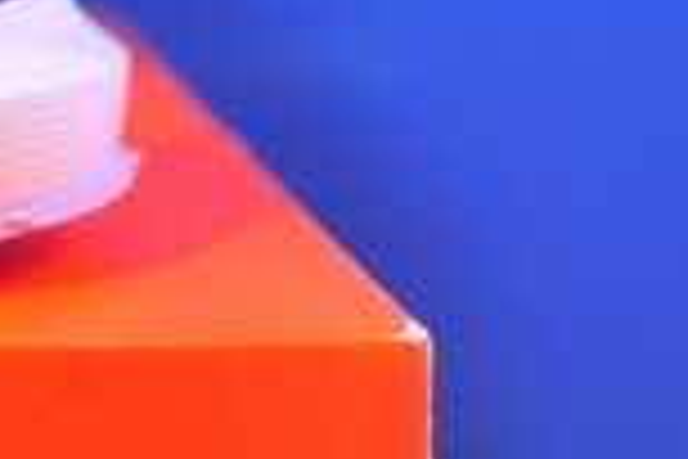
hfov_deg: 5.1
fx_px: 7491
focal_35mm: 392
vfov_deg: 3.5
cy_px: -650
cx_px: -1012
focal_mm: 50
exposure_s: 1/320
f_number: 2
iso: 250
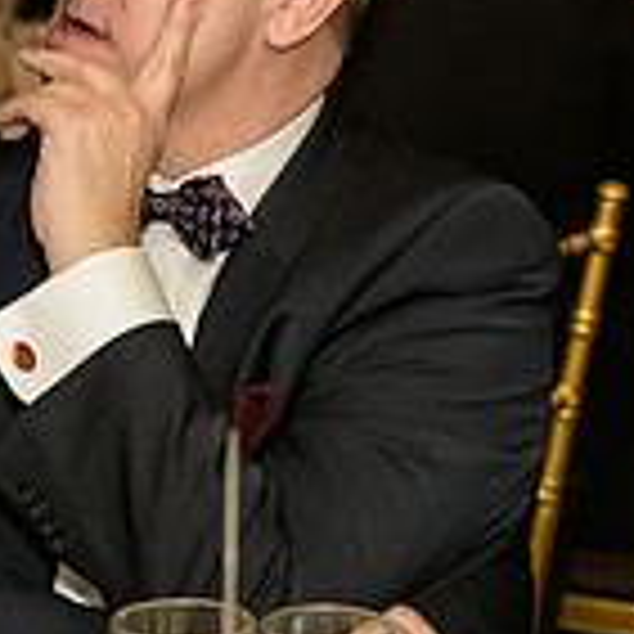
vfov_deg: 8.9
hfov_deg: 8.9
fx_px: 4061
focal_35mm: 196
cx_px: 207
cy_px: 191
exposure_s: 1/125
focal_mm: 56
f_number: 3.2
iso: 1600
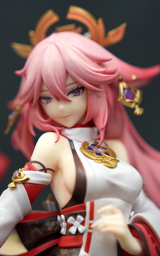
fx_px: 753
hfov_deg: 12.1
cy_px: 129
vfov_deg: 19.3
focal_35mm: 108
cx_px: 25
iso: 200
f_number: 2.8
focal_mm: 70
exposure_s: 1/60
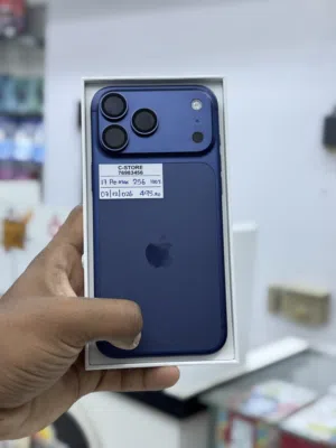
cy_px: 224
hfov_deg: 30.3
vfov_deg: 39.7
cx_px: 168
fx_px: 621
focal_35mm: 48
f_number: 1.78
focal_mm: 6.76
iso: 64
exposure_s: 1/269
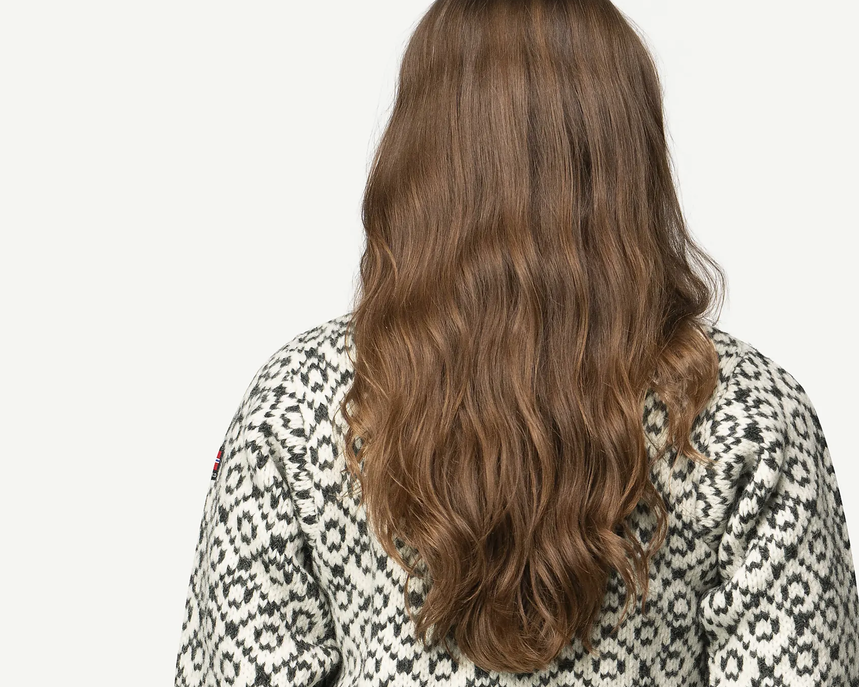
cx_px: 456
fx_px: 5694
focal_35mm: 224
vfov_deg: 6.8
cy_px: 1147
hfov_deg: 8.6
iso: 500
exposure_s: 1/80
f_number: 5
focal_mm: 70
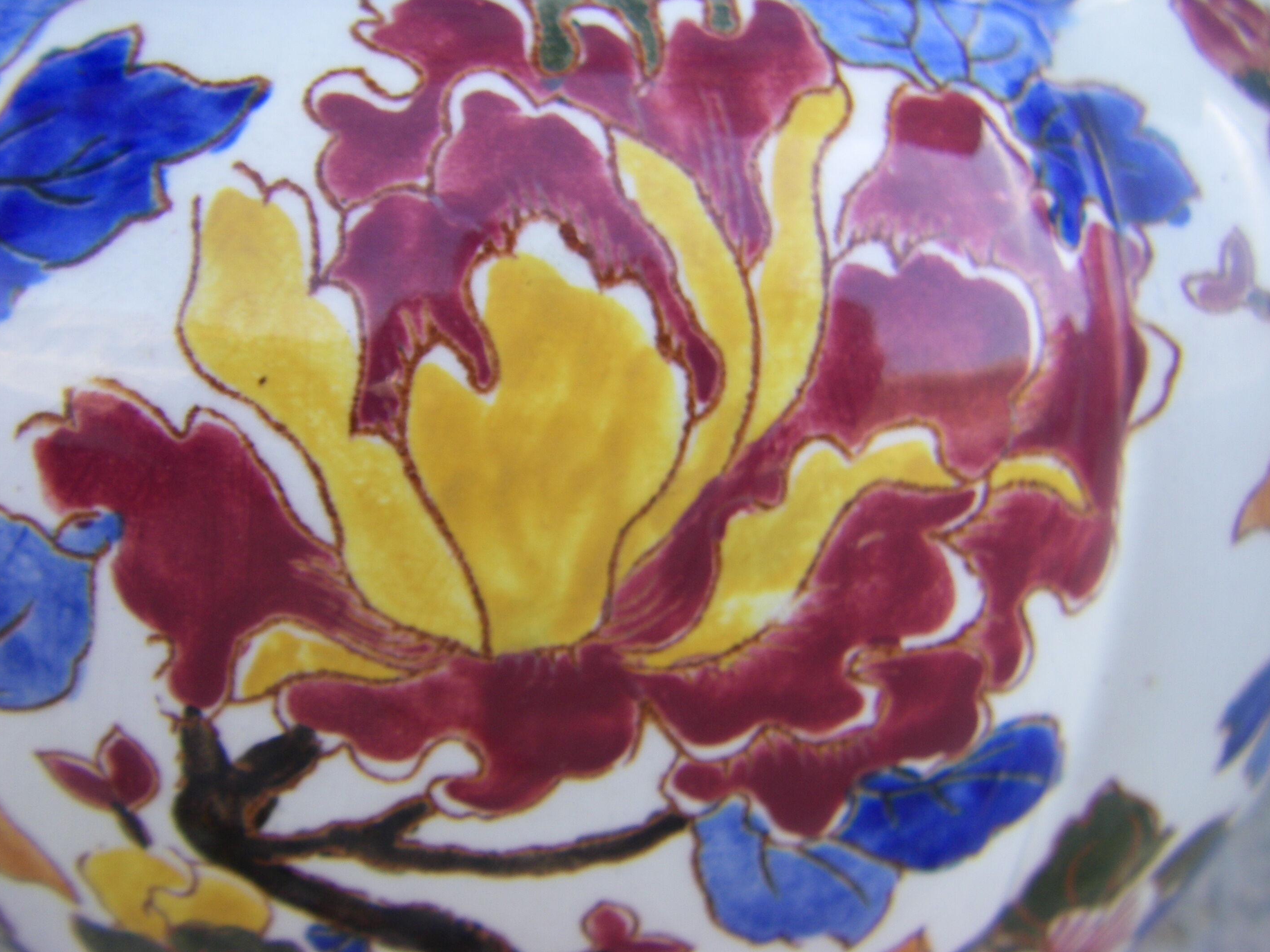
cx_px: 623
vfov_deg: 32.8
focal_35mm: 44
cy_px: 426
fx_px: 1614
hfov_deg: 42.9
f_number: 3.5
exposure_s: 1/100
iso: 64
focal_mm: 6.3
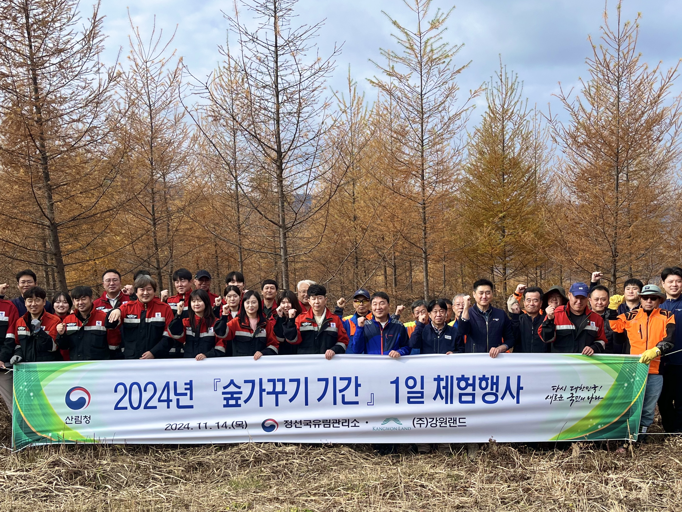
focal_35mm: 26
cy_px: 256
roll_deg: -1.3
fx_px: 512
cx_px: 341
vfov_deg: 53.1
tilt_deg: -1.1
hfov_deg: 67.3
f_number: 1.6
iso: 50
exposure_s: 1/3135
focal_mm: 5.1
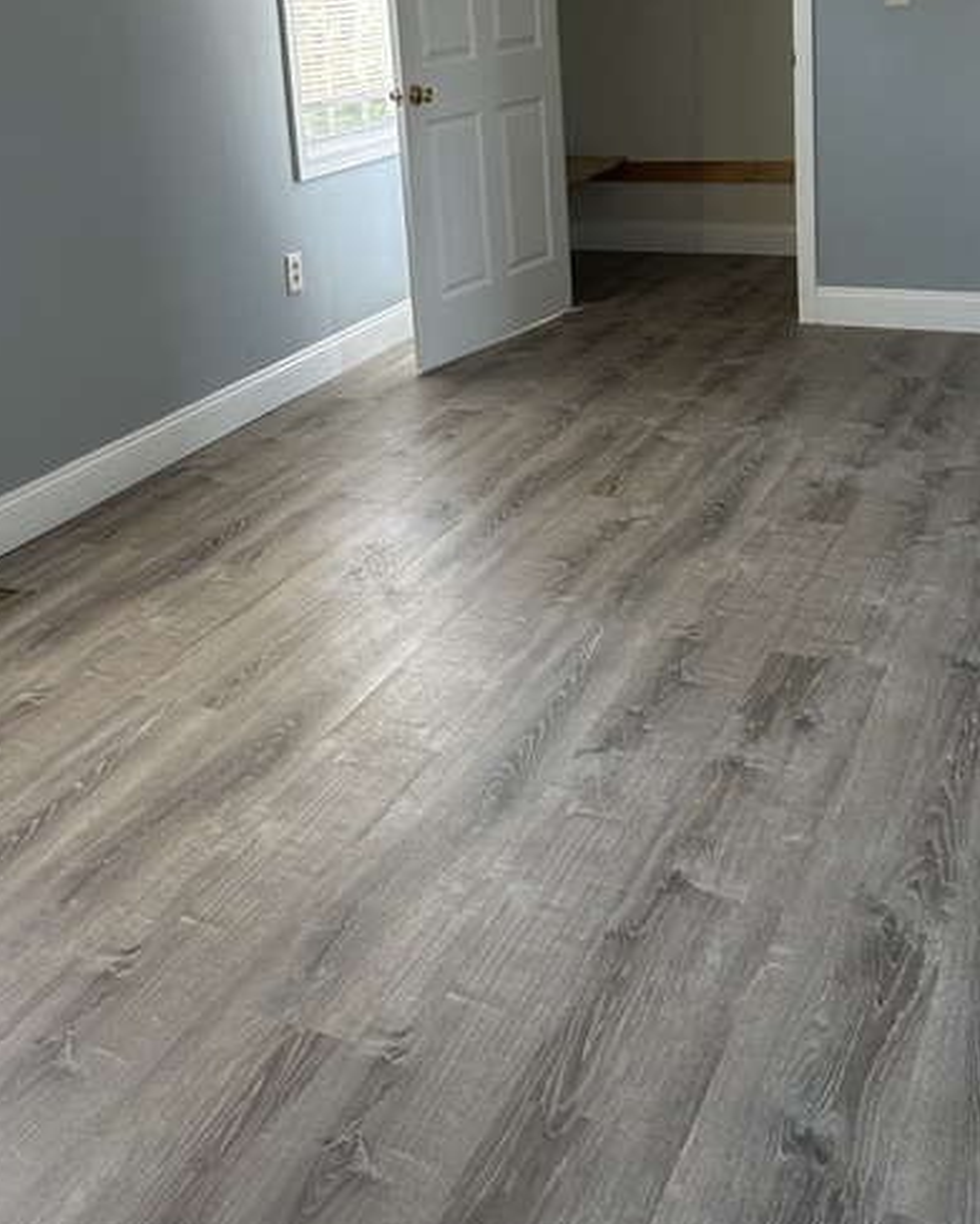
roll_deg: +4.2
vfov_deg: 44.0
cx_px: 503
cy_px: 276
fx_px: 1449
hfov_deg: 37.4
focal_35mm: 40
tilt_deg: -8.9
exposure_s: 1/60
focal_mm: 5.7
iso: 160
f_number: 1.5
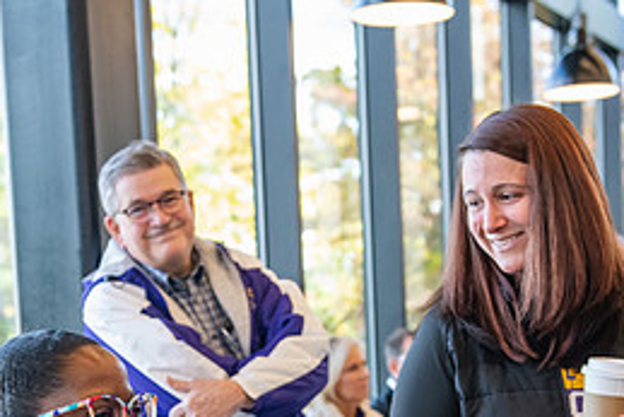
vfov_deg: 15.7
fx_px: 1474
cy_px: 440
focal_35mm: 85
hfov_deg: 23.9
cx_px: 272
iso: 1000
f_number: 3.2
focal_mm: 38
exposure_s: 1/320
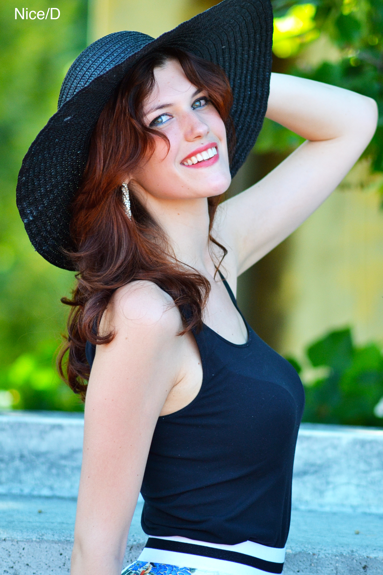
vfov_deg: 7.6
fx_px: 4308
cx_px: 192
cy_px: 288
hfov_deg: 5.1
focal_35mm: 270
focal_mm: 180
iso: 800
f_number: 4.5
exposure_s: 1/500
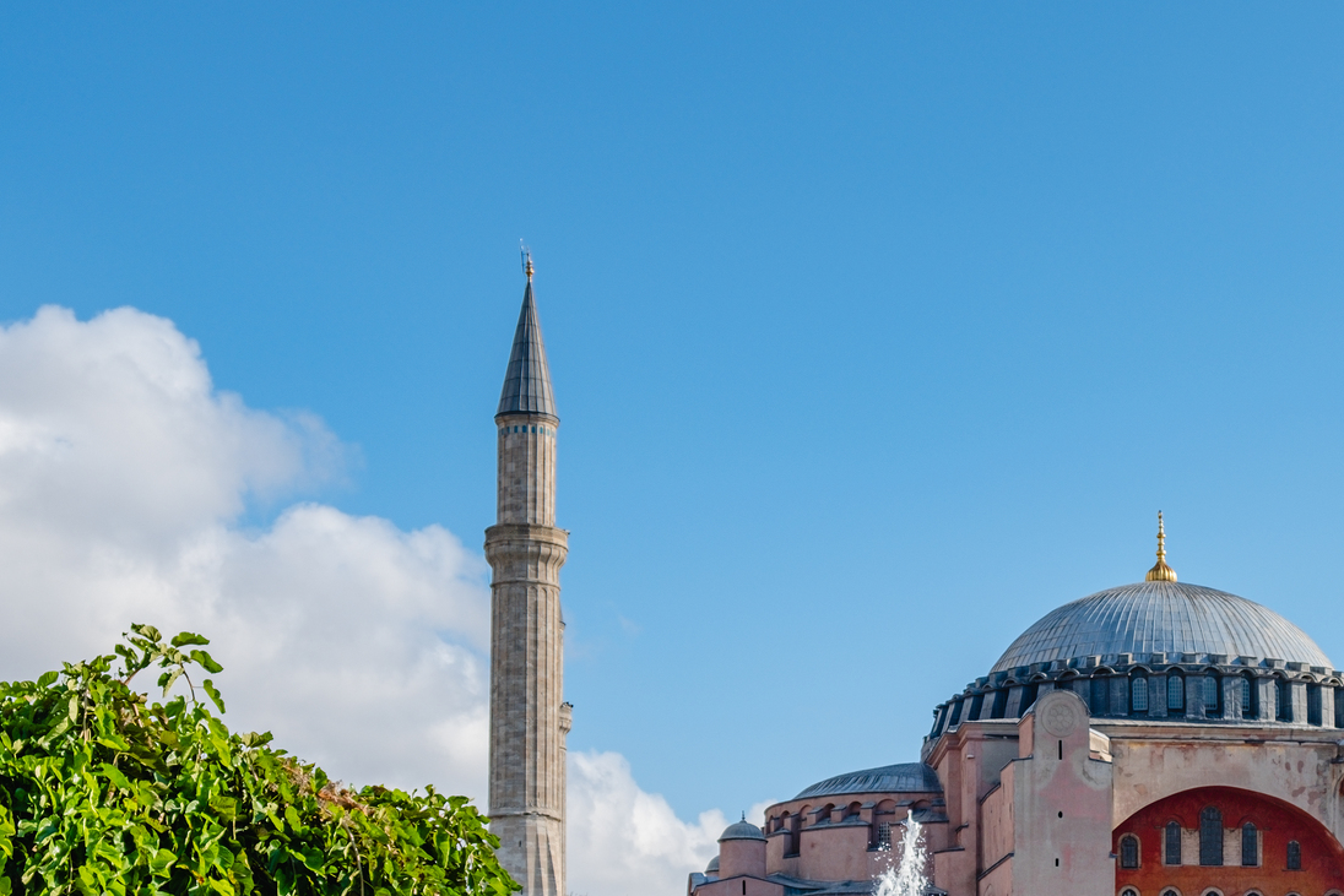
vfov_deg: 17.3
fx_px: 2912
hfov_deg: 25.6
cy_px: 734
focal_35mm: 78
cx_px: 1026
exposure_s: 1/250
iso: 200
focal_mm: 30.2
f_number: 8
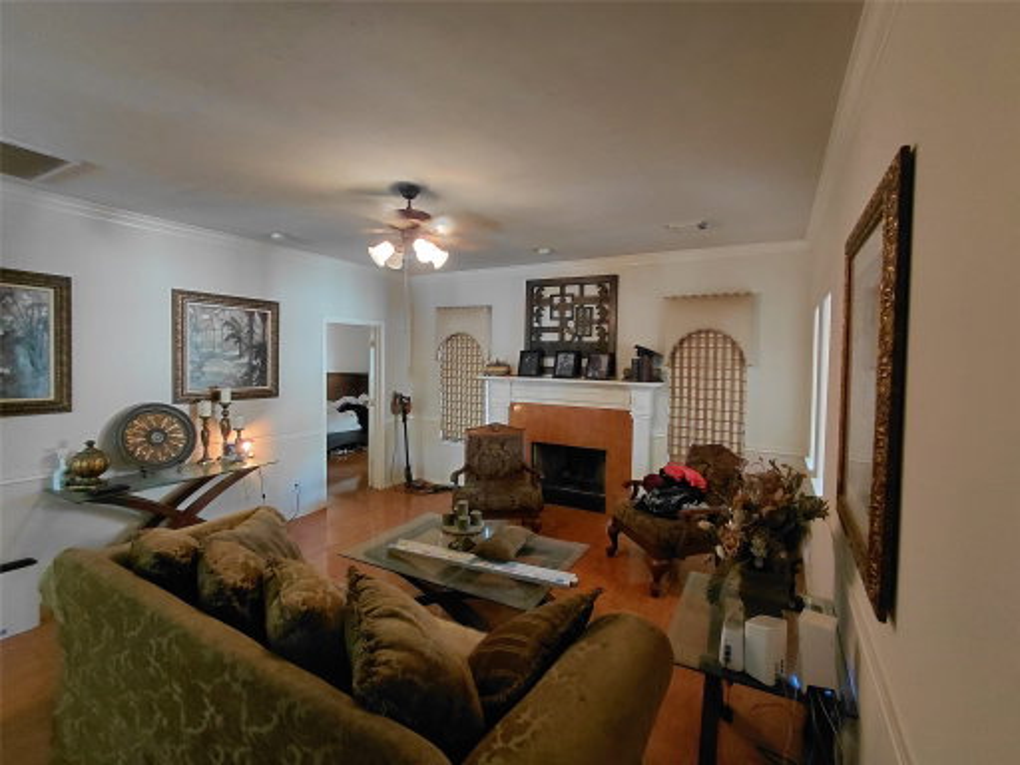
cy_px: 382
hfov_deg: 94.5
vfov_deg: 78.1
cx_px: 510
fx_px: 471
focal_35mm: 16
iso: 320
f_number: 2.2
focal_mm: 1.64
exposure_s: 1/30
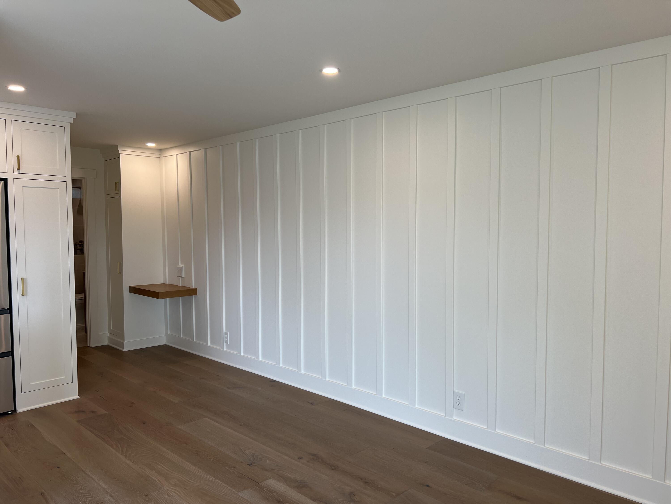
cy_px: 252
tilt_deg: -2.9
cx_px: 336
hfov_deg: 67.3
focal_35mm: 26
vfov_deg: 53.1
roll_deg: +0.7
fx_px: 504
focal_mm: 5.7
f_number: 1.5
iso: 32
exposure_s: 1/120
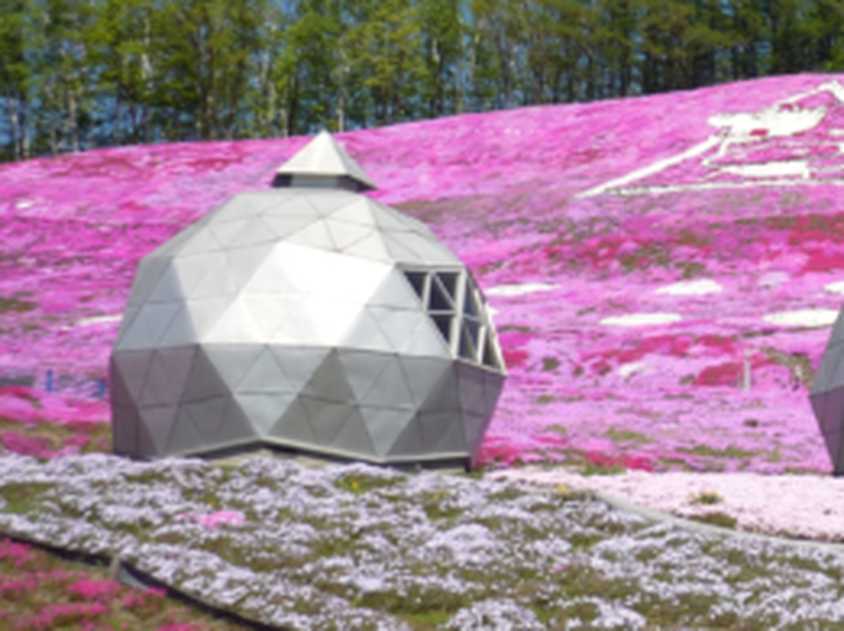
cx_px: 954
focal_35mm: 76
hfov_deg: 23.9
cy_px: 168
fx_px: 1850
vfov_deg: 19.2
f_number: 8
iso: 100
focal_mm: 5.5
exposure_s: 1/200
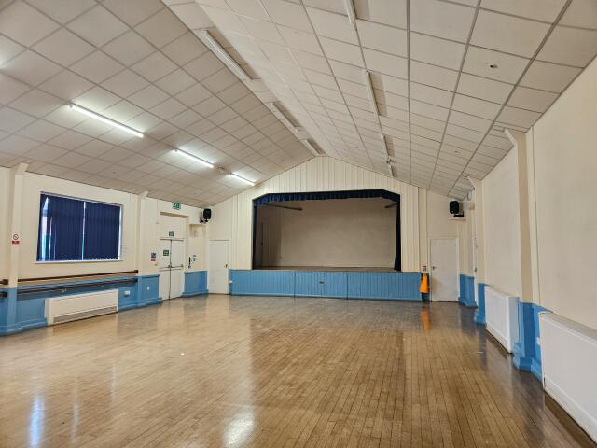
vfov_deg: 58.9
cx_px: 298
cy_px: 224
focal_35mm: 23
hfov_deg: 73.9
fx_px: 397
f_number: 1.8
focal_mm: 5.4
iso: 200
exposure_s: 1/142
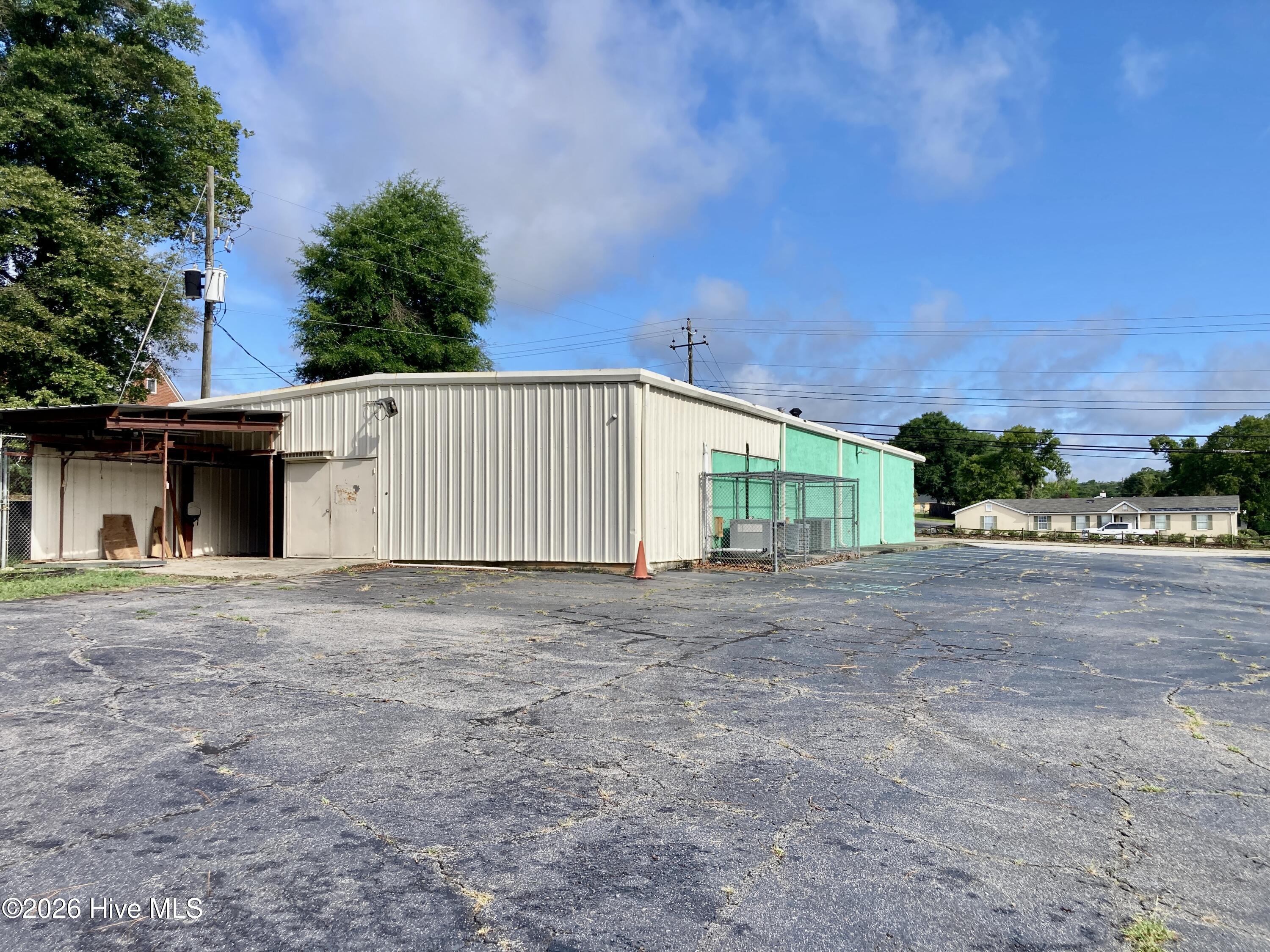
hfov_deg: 63.4
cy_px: 476
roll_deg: +0.0
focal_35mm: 28
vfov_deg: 49.7
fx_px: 1027
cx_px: 635
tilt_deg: +2.3
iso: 20
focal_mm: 3.99
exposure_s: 1/1600
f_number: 1.8
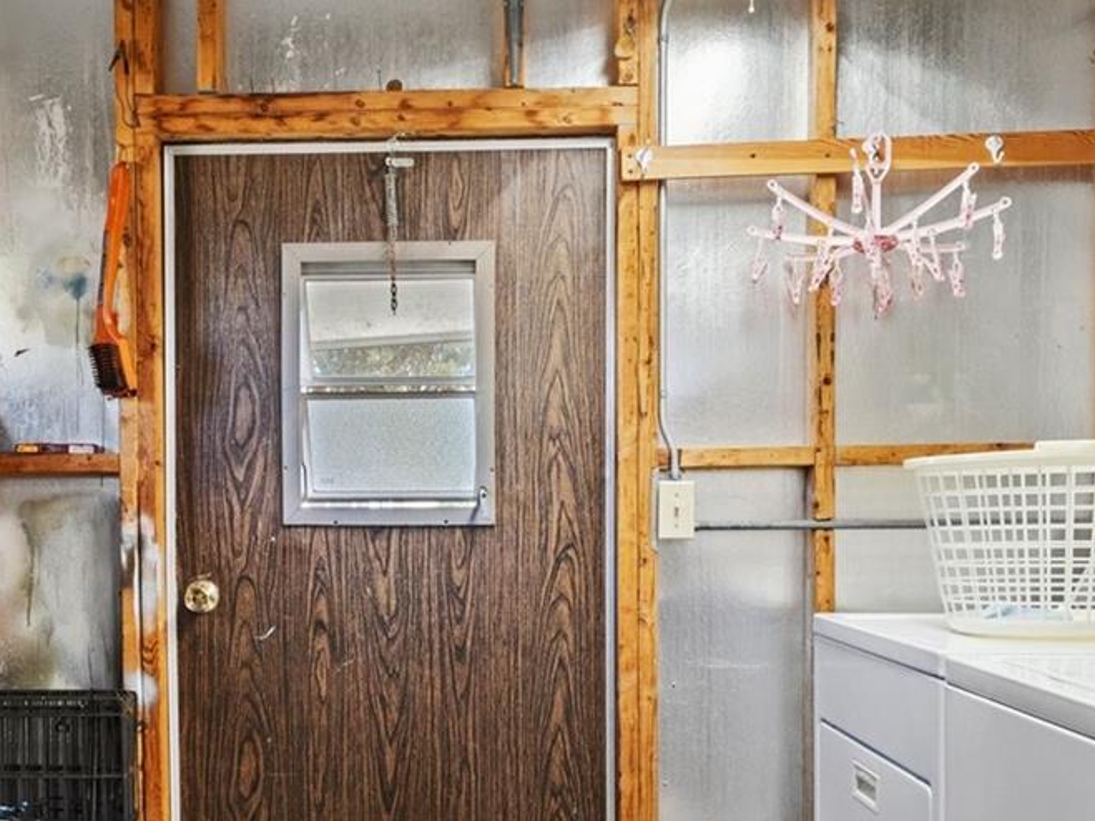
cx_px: 422
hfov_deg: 44.5
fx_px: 1328
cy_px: 553
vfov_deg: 34.0
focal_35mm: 42
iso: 640
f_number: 8
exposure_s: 1/2
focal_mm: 18
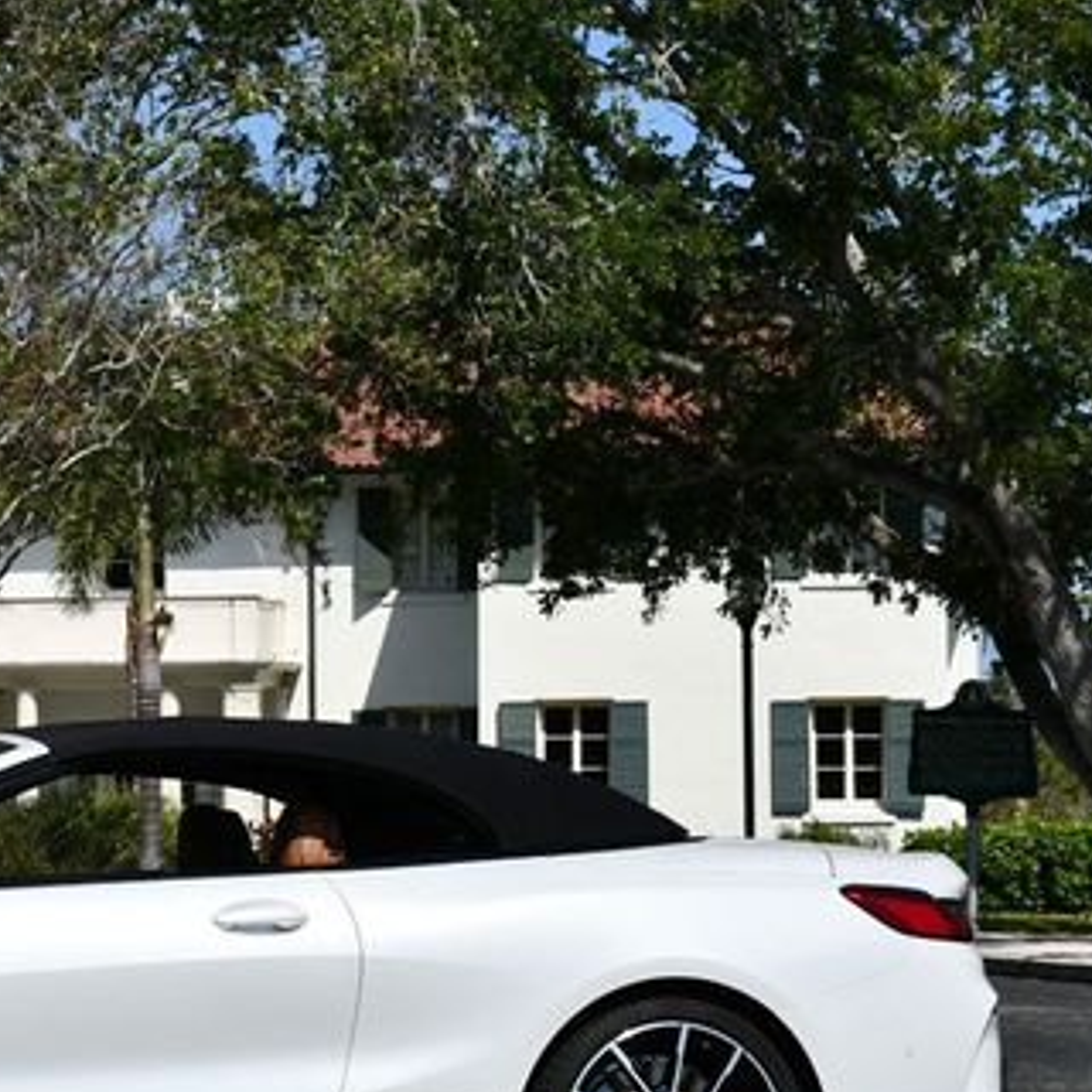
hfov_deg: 15.7
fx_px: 3890
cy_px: 669
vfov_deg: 16.0
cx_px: 55
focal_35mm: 109
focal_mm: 32
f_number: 10
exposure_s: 1/400
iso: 100
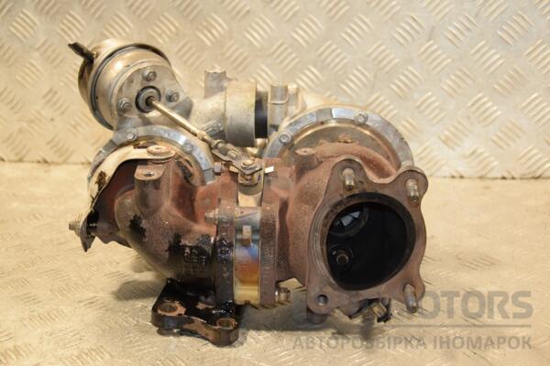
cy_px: 183
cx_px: 275
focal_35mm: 63
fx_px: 962
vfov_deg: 21.6
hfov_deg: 31.9
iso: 800
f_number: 4.8
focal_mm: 42
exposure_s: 1/100
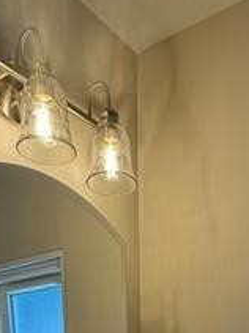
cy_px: 560
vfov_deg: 23.9
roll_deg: +0.7
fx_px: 490
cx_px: 158
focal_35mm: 51
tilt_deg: -16.7
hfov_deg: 28.4
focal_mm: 2.22
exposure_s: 1/120
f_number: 2.2
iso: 80
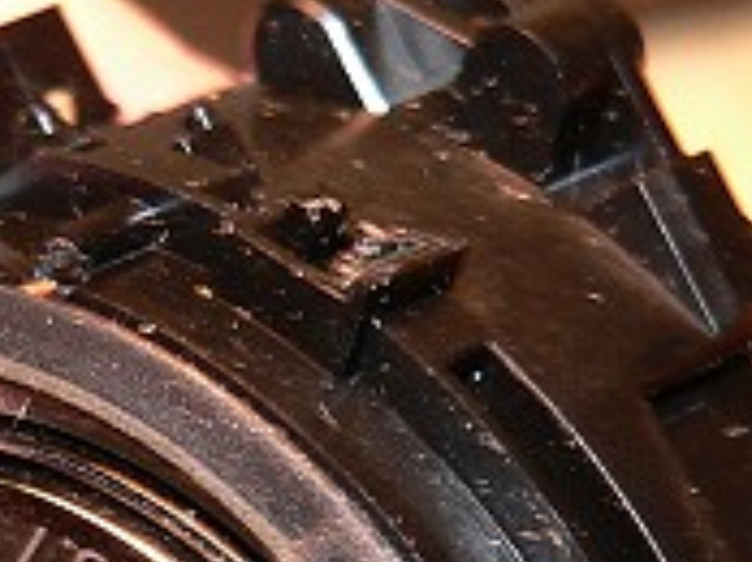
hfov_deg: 4.9
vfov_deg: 3.7
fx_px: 8699
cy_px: 713
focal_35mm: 401
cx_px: 207
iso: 100
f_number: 4
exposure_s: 1/30
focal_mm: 18.2
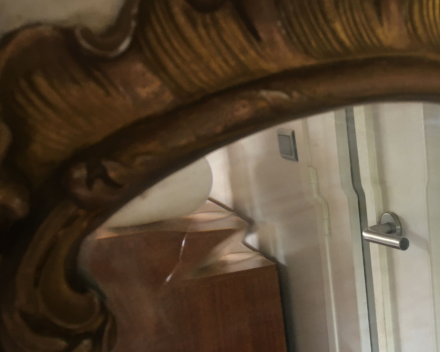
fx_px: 612
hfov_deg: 37.9
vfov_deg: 31.8
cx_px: 359
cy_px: 243
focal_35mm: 47
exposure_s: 1/33
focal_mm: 4.15
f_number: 2.2
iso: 125
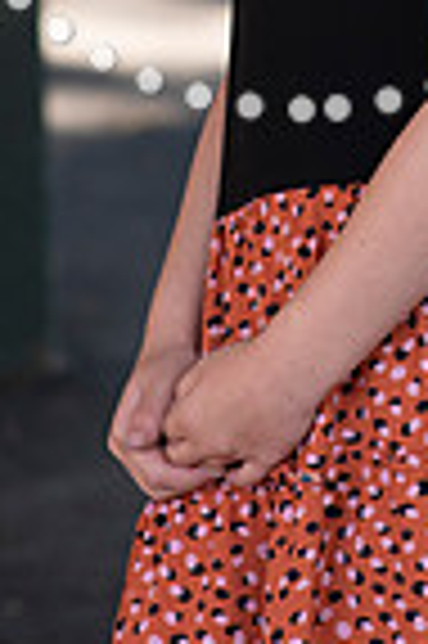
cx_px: 302
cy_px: -140
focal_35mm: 268
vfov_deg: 7.6
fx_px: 4791
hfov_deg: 5.1
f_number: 4
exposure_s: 1/320
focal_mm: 85
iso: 640
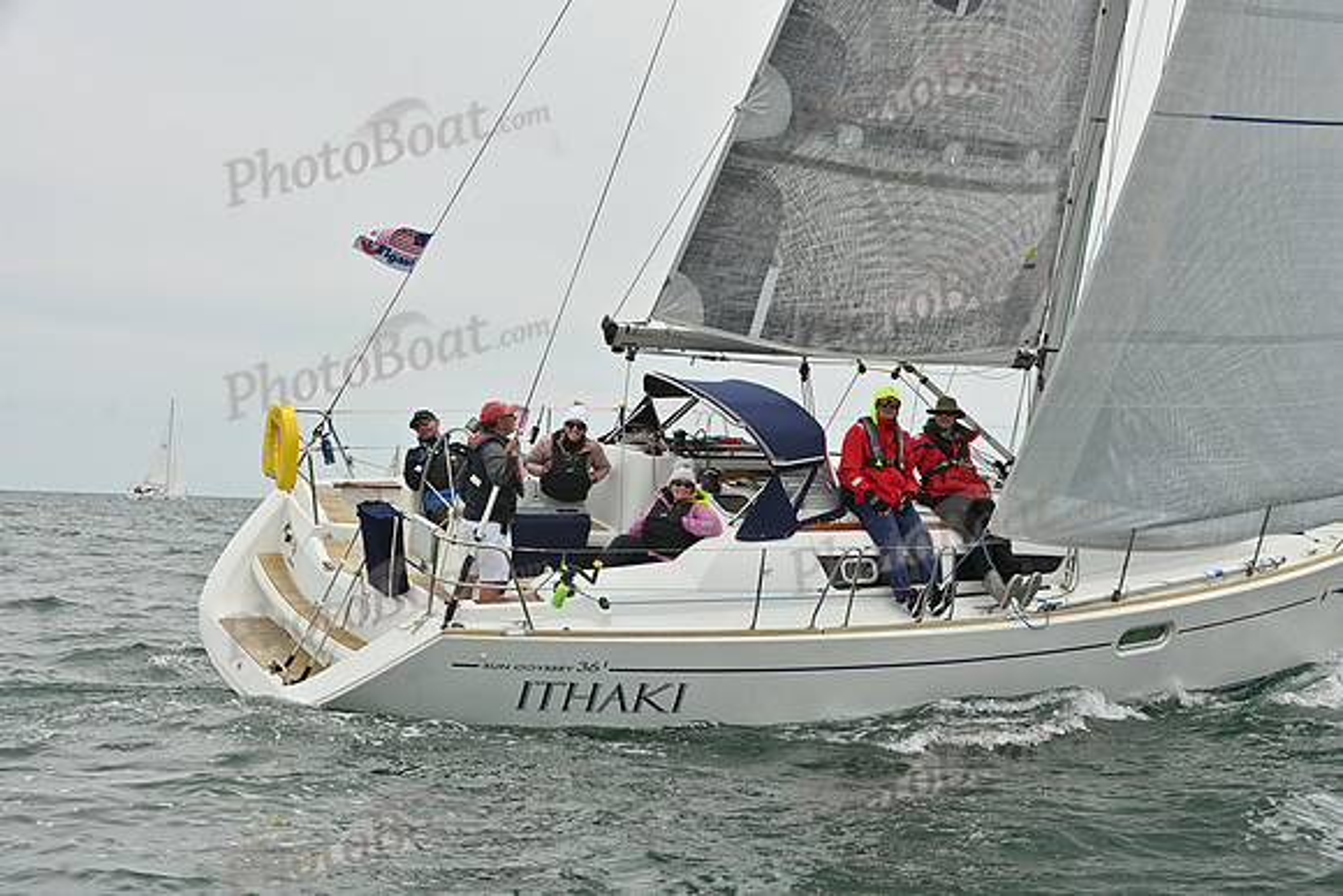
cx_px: 672
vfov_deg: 19.5
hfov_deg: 28.8
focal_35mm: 70
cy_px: 448
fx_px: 2612
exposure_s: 1/1000
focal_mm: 70
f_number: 10
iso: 320
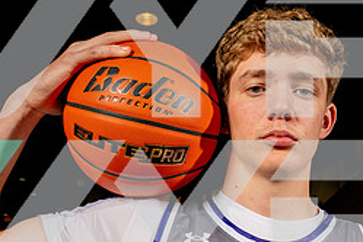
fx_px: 565
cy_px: 218
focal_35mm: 56
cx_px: 242
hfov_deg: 35.3
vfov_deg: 23.5
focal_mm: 24
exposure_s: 1/125
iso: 250
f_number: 7.1
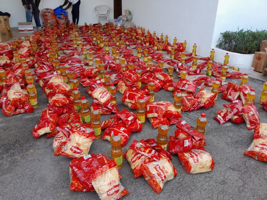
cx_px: 134
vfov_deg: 53.1
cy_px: 100
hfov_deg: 67.3
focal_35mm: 26
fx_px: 201
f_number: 1.8
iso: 40
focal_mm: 3.98
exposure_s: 1/100
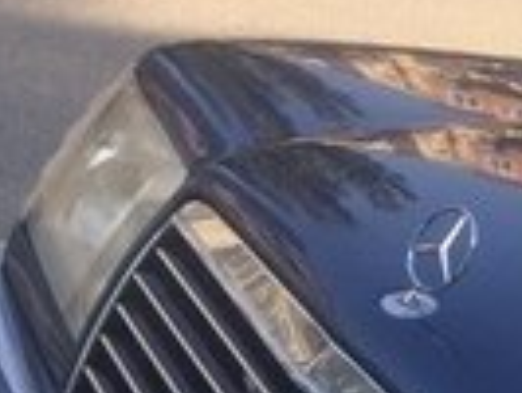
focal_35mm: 144
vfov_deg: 9.9
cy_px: 631
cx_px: 1130
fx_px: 2173
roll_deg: -24.3
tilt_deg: -21.3
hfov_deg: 11.8
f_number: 2.2
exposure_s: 1/641
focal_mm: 4.15
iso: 32
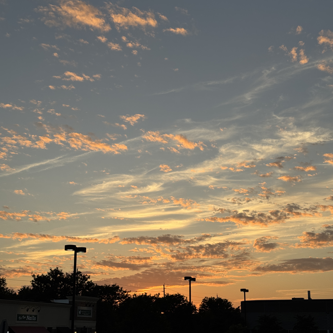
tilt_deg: +14.0
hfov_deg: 30.0
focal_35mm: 57
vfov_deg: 30.0
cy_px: 186
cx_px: 167
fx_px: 620
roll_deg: -0.3
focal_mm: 6.76
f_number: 1.78
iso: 64
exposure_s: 1/2415
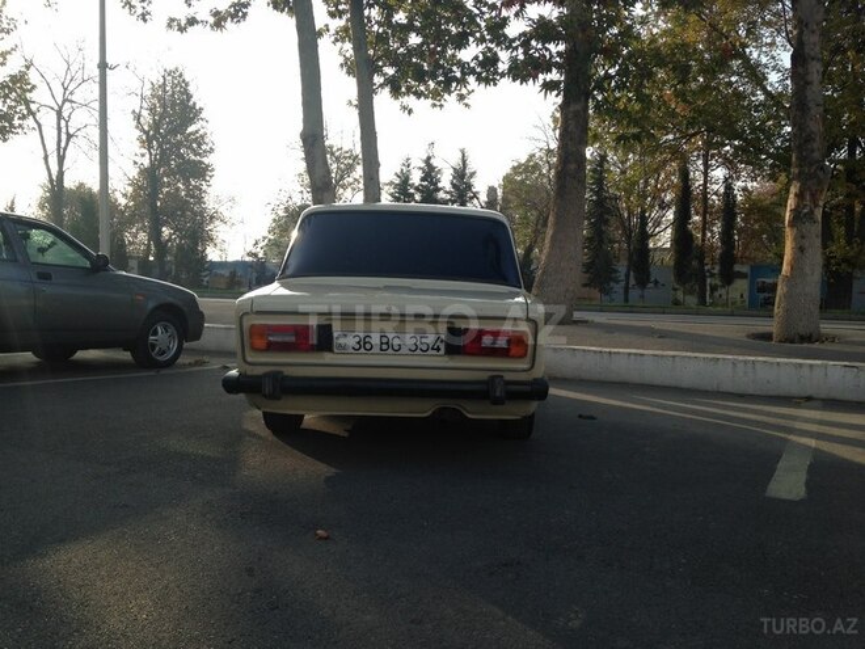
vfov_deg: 42.9
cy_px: 324
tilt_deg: -2.6
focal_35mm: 33
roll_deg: -0.2
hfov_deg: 55.4
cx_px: 432
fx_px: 825
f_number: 2.4
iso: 50
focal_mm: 4.12
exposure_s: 1/733
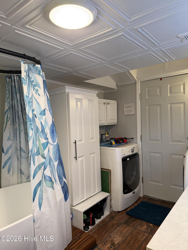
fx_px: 174
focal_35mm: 24
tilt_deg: -1.9
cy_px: 125
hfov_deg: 56.8
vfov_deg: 71.6
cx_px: 94
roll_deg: +1.1
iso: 200
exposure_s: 1/120
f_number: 1.78
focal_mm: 6.76
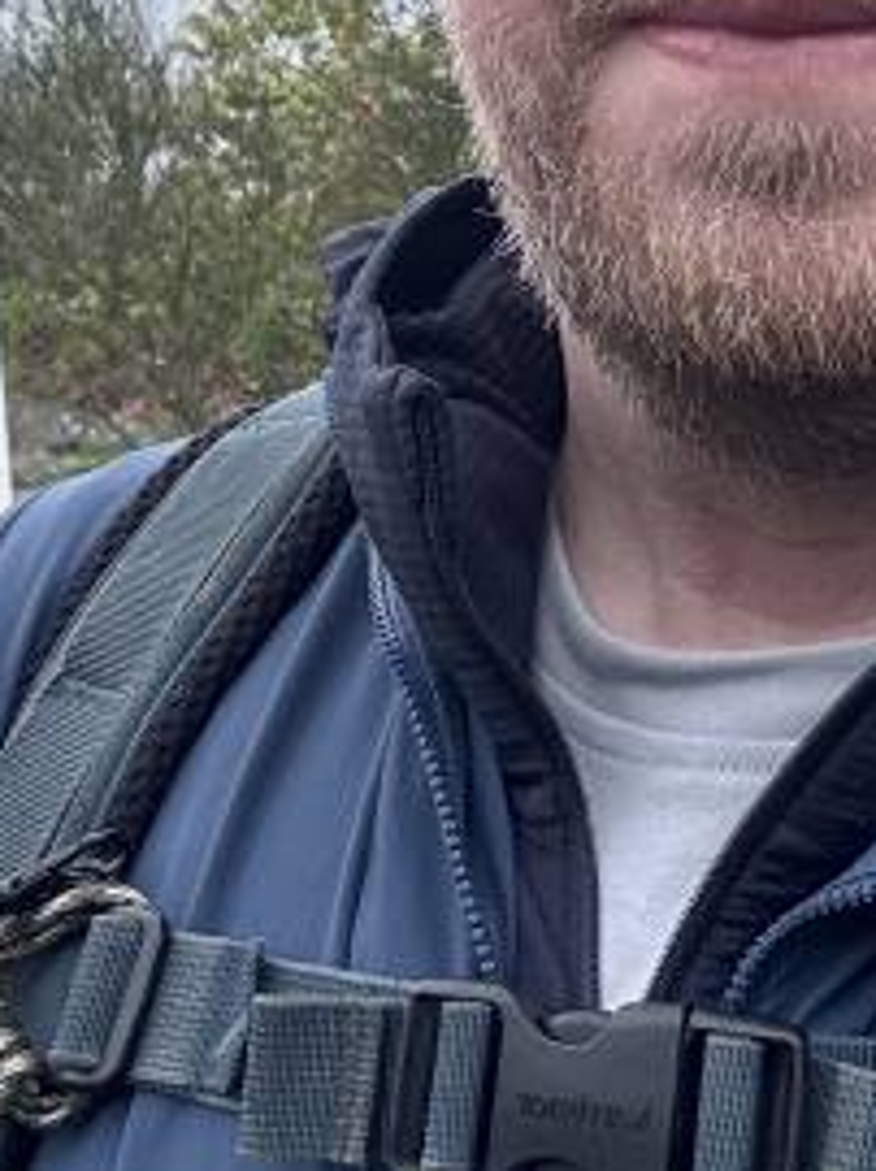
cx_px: 733
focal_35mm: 89
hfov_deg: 16.4
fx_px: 3008
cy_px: -156
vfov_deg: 20.8
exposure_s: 1/258
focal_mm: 2.69
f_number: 1.9
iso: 25
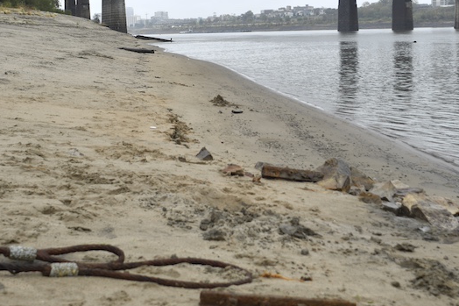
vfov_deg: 24.3
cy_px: 74
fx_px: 701
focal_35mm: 55
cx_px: 263
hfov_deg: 36.2
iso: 31
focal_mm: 24
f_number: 4
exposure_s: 1/125
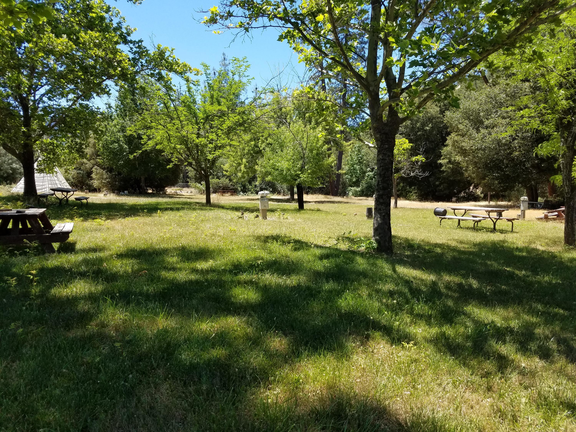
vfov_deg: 53.1
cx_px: 288
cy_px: 216
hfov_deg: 67.3
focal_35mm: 26
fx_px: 433
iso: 50
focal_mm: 4.2
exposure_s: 1/1052
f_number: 1.7
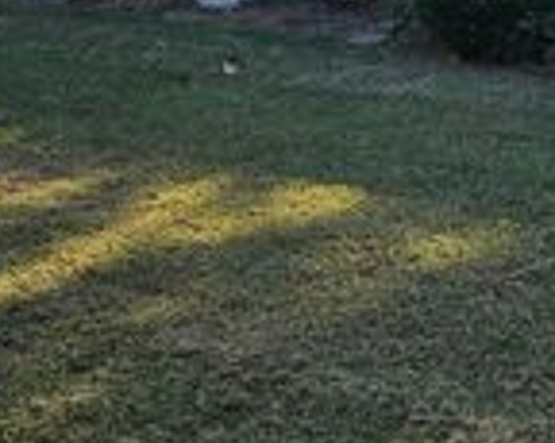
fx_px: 1280
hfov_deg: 23.5
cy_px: -160
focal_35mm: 78
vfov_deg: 18.1
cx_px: 540
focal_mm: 5.4
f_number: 1.8
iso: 25
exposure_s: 1/825
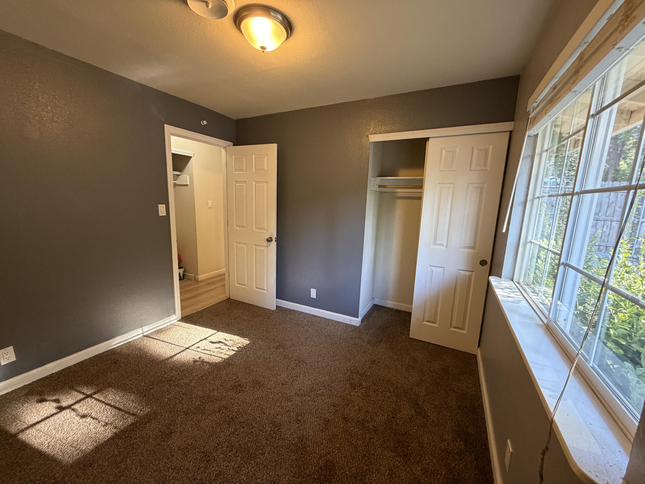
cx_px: 322
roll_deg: -1.4
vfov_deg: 85.7
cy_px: 242
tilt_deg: -9.7
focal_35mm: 14
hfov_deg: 102.1
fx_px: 261
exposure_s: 1/60
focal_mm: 2.22
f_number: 2.2
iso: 320
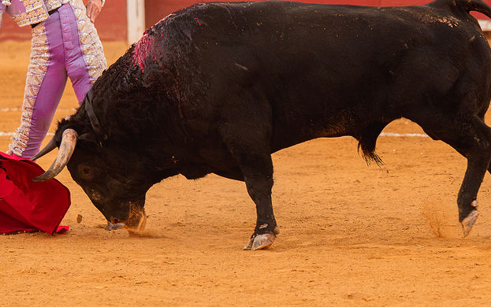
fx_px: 4324
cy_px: 69
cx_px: 259
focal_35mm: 323
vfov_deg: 4.1
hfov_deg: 6.5
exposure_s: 1/1000
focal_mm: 192.9
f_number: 5.6
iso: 6400
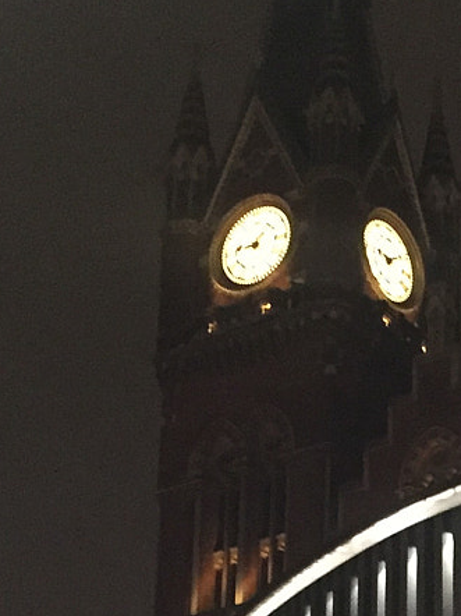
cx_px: 547
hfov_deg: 13.7
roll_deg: +0.9
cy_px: 563
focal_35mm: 105
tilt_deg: +21.8
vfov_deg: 18.4
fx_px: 1866
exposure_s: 1/17
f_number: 2.2
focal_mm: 4.15
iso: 320
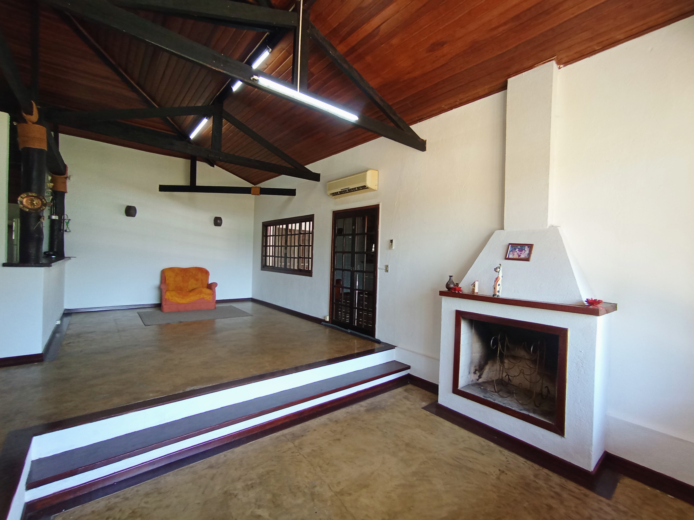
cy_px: 260
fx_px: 321
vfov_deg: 78.1
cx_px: 347
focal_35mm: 16
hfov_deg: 94.5
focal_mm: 1.65
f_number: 2.2
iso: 133
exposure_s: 1/60
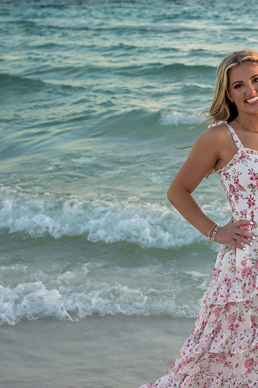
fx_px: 817
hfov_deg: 17.6
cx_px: 242
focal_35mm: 76
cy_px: 197
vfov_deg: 26.7
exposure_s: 1/640
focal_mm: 40
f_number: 4.5
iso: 640
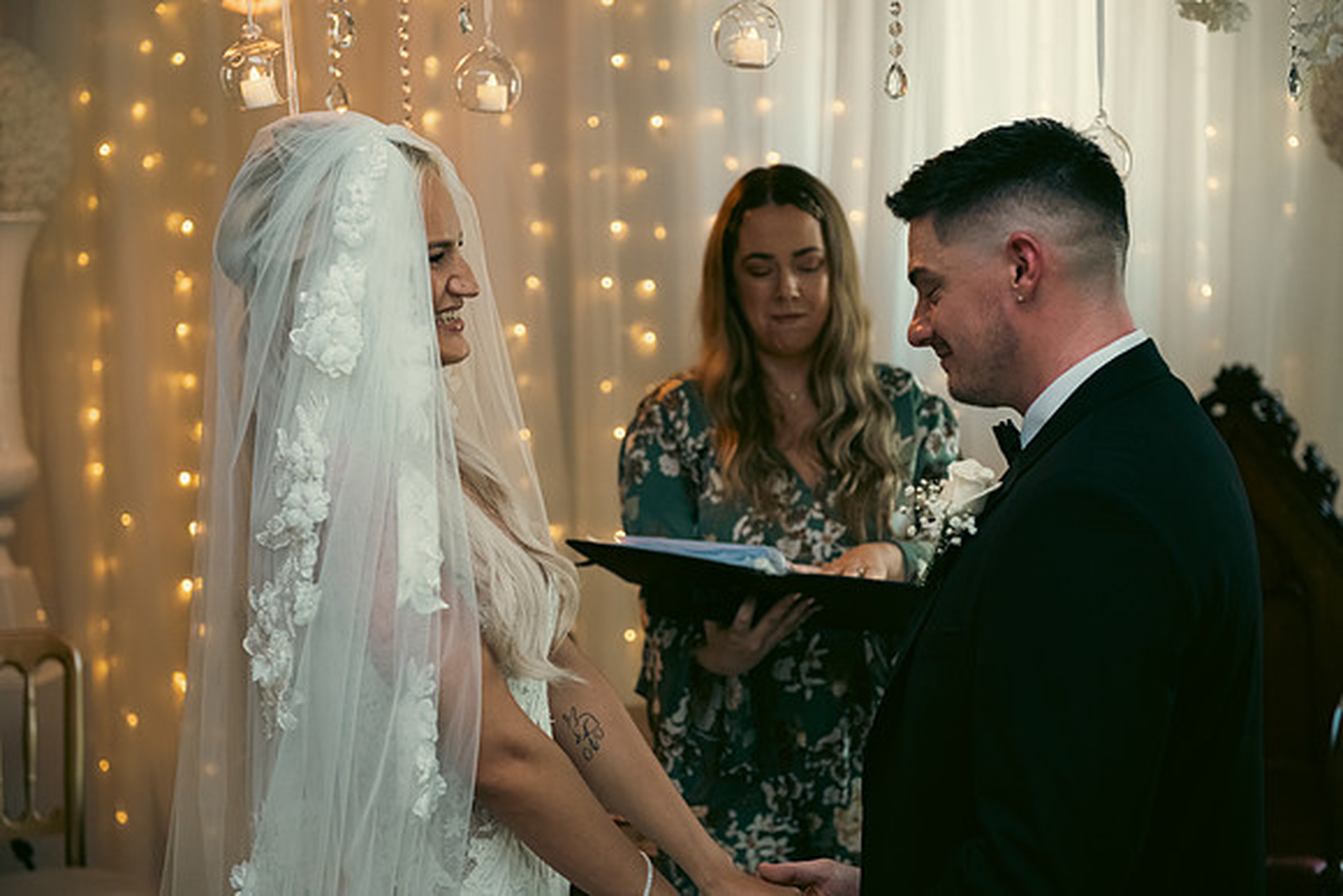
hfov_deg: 33.4
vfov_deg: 22.6
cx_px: 672
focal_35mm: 60
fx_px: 2239
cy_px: 448
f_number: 3.5
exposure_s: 1/160
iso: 1250
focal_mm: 60
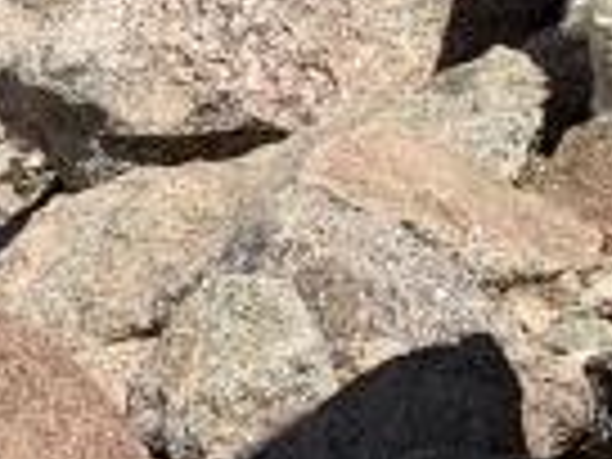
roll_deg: -0.4
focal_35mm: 196
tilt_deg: -14.5
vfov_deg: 7.5
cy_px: -135
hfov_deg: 10.0
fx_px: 3465
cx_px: -104
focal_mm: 4.25
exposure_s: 1/3521
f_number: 1.8
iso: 25
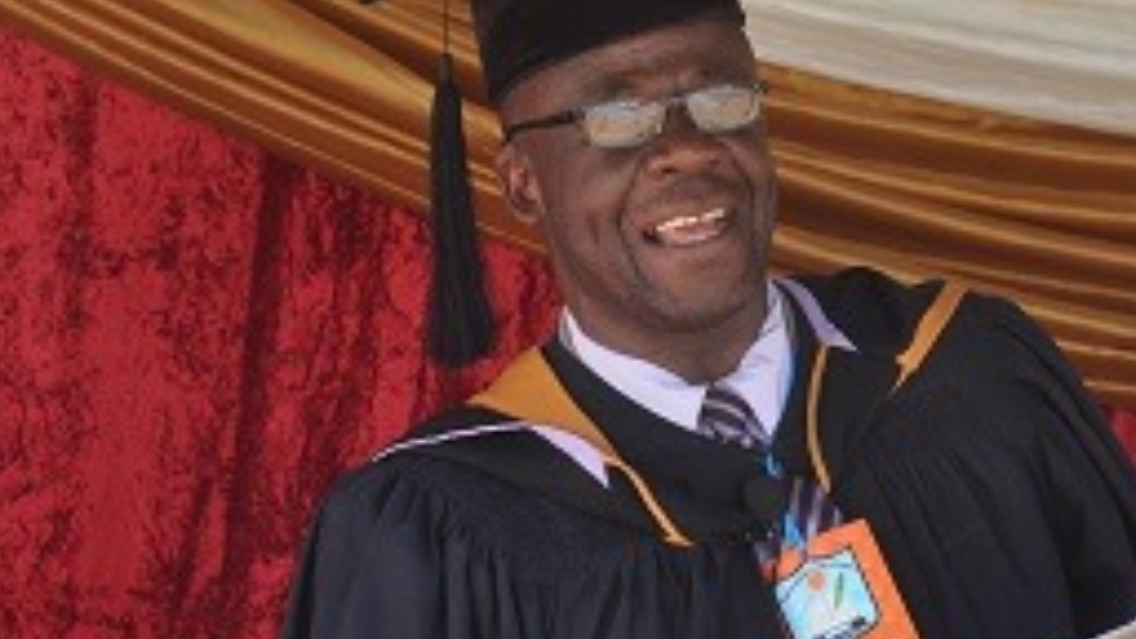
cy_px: 610
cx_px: 754
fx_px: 4729
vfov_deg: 7.7
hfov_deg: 13.7
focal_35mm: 157
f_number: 8
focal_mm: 40
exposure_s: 1/60
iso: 220
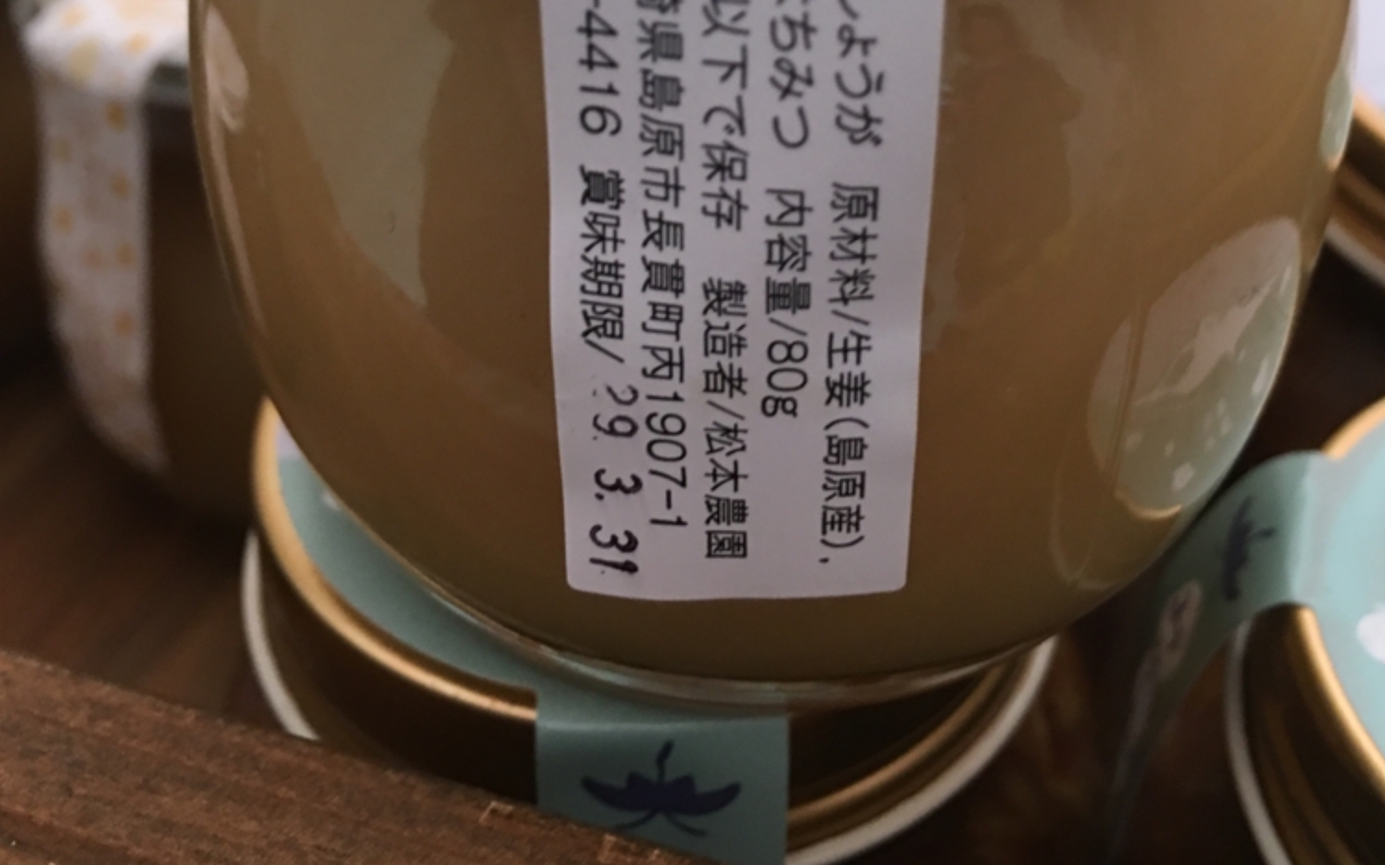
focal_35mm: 42
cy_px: 26
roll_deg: +0.5
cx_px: 706
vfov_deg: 28.8
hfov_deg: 47.2
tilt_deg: -28.6
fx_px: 1585
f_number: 2.2
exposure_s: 1/15
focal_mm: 4.15
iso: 64
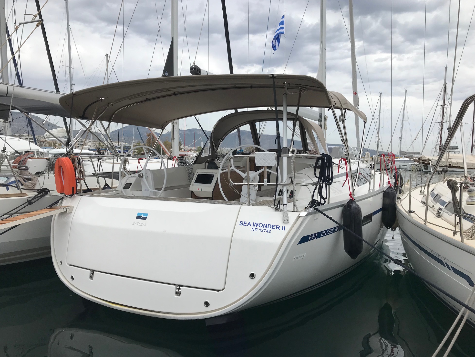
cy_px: 174
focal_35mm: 29
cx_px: 238
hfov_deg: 61.7
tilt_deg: +0.1
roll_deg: -0.8
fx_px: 398
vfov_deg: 48.2
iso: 20
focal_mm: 3.99
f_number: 1.8
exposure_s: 1/2817
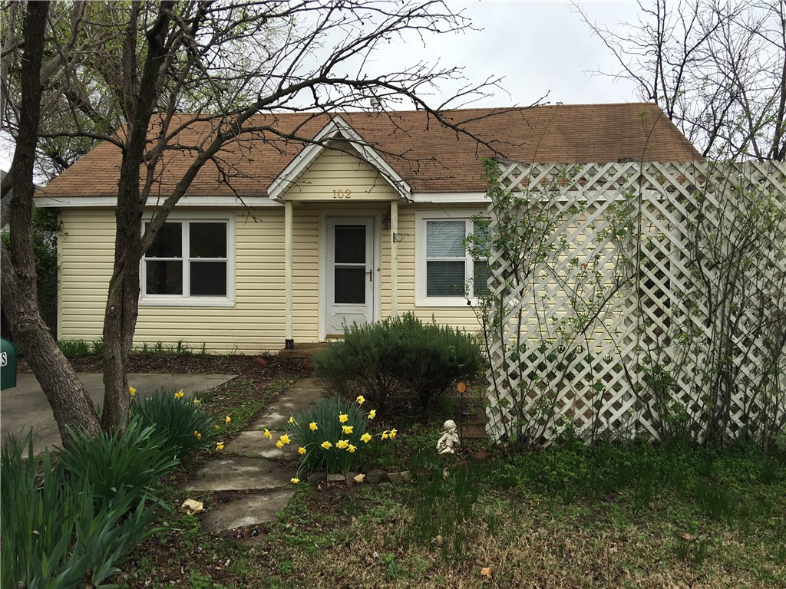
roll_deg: -0.1
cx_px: 393
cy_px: 294
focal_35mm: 29
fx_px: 658
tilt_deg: -3.7
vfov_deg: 48.2
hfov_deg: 61.7
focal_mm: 4.15
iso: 25
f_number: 2.2
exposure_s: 1/315
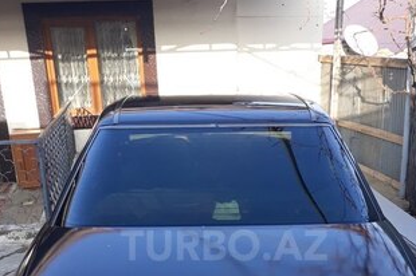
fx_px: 519
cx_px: 224
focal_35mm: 45
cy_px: 245
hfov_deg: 43.6
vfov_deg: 28.7
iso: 40
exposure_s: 1/319
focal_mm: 3.71
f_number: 1.7
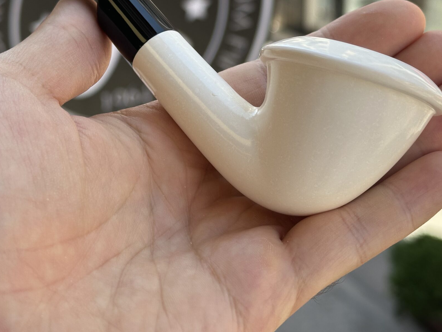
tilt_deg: -21.7
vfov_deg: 19.0
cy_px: 79
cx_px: 232
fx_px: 983
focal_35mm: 77
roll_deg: +0.1
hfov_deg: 25.3
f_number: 1.78
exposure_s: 1/642
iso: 64
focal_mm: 6.86
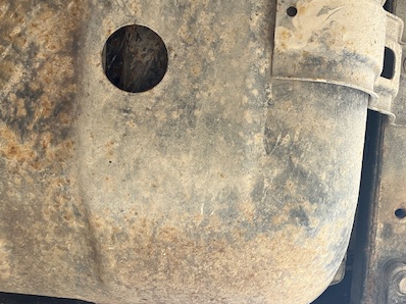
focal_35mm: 37
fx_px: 434
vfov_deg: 38.3
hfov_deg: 49.0
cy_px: 195
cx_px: 281
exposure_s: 1/121
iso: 80
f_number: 2.2
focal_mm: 2.71
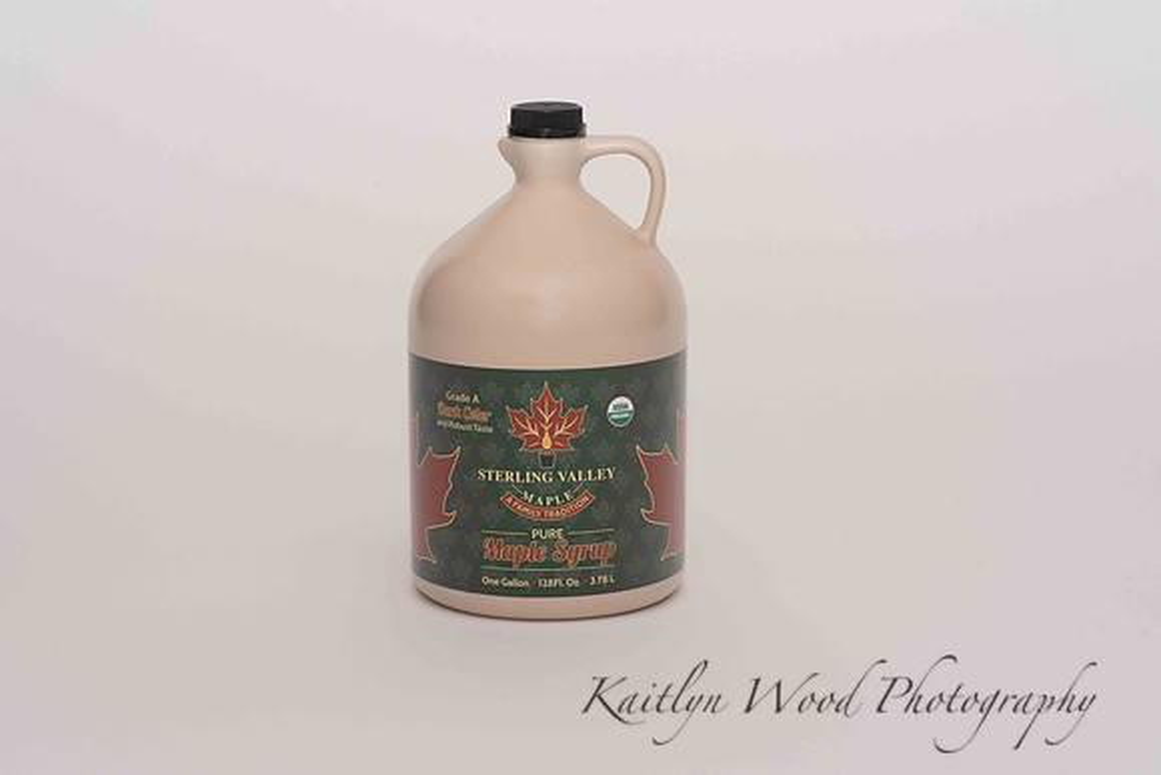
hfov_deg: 23.9
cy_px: 388
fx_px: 2742
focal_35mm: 85
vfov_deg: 16.1
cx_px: 580
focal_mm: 85
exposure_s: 1/100
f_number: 13
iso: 400
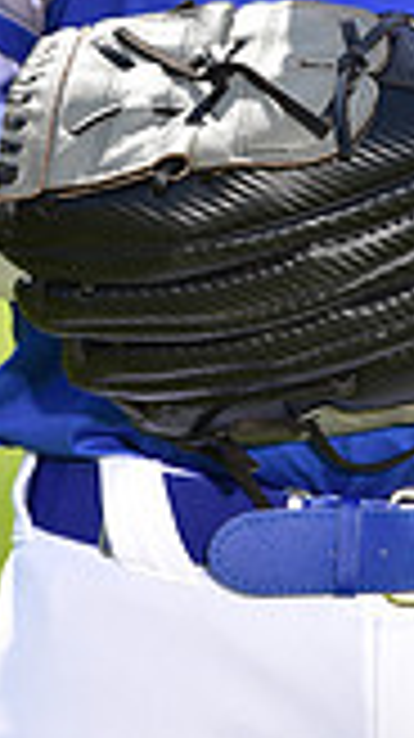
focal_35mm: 499
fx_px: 9758
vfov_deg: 4.3
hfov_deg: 2.4
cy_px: -414
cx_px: 434
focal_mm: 135
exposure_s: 1/200
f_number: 5
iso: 80
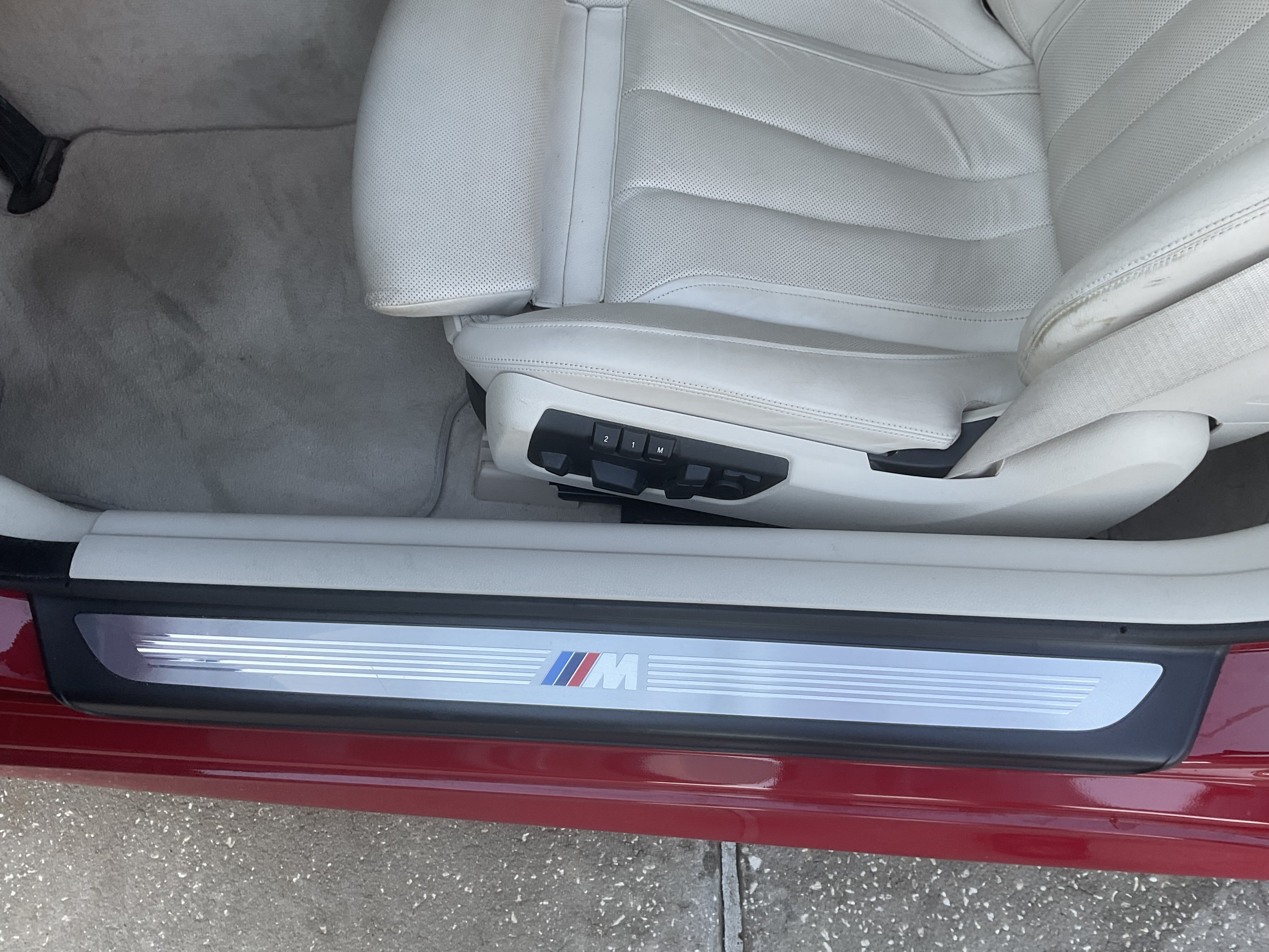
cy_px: 476
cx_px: 634
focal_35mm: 29
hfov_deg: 61.7
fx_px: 1063
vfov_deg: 48.2
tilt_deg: -65.5
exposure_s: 1/120
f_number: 1.8
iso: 32
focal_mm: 3
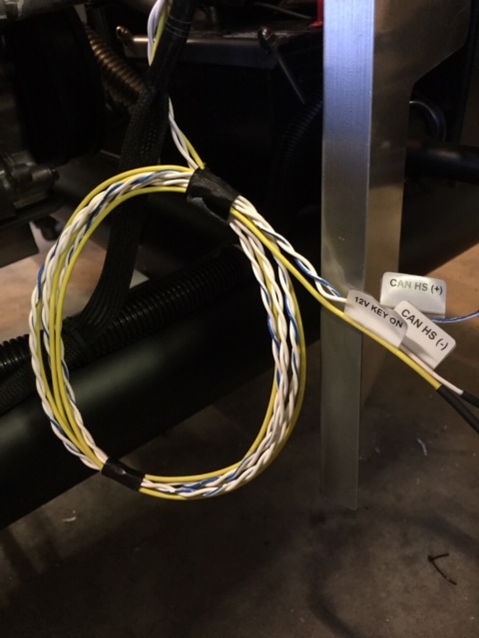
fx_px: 535
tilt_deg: -33.2
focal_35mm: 29
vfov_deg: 61.7
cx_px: 240
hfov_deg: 48.2
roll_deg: +7.4
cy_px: 319
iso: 200
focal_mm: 4.15
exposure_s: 1/30
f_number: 2.2
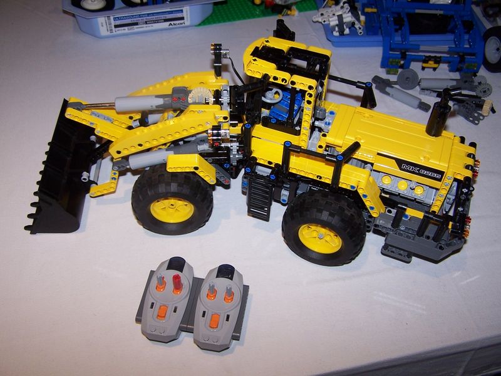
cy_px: 188
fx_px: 550
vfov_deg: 37.7
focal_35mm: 38
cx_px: 250
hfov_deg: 49.0
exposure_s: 1/60
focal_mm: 6.3
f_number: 2.8
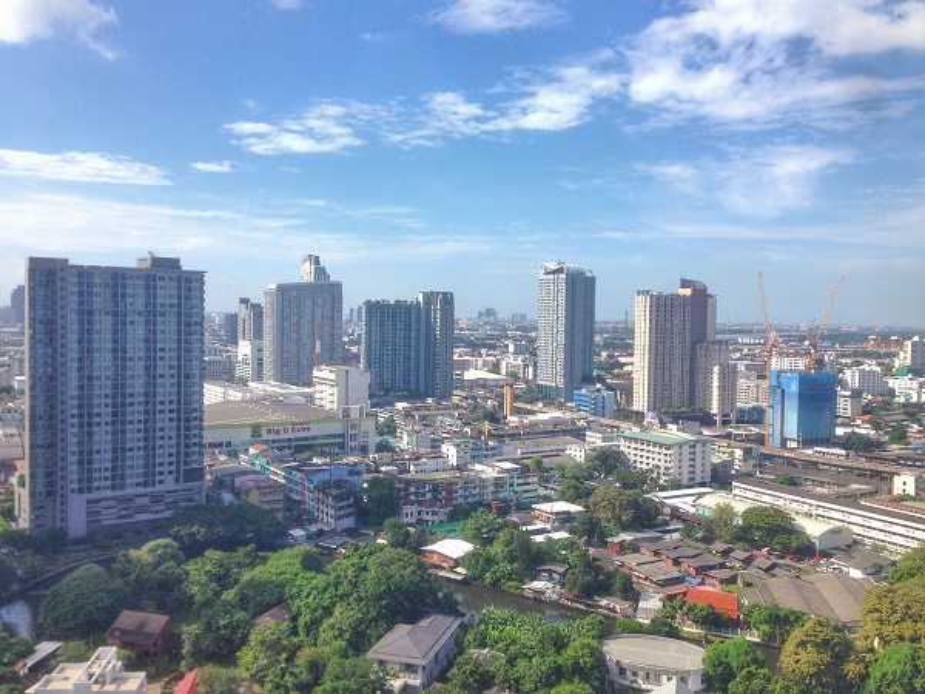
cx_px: 462
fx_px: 882
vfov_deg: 42.9
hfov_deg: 55.4
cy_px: 347
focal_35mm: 33
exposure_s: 1/1427
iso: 50
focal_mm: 4.12
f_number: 2.4
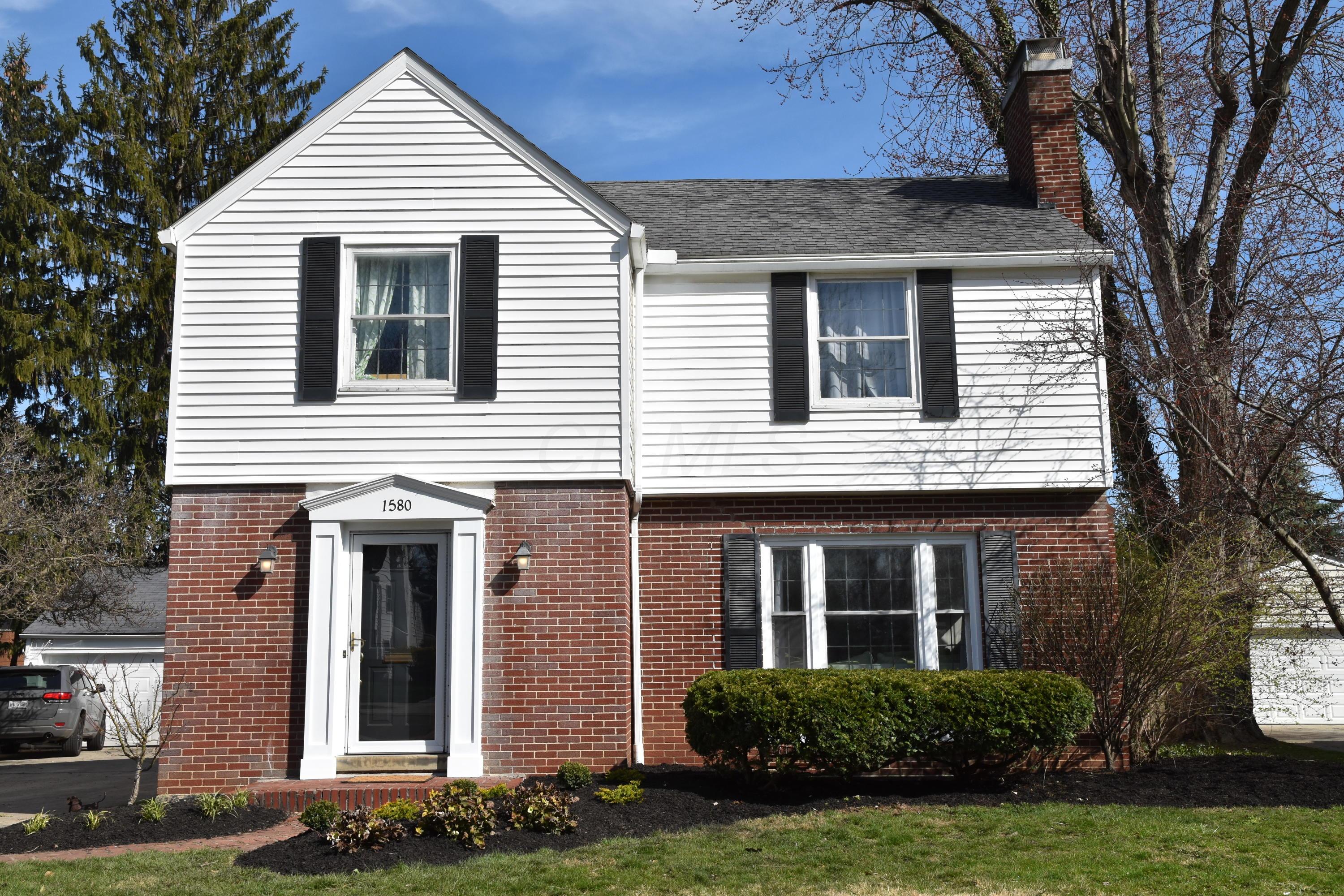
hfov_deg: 53.1
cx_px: 672
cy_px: 448
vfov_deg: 36.9
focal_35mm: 36
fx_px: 1344
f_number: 10
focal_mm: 24
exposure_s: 1/400
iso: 200
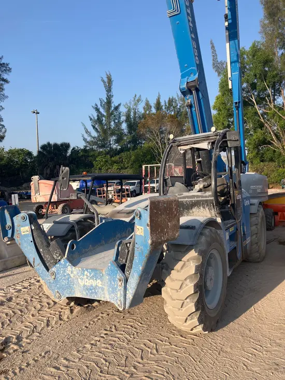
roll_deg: +1.5
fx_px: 307
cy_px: 190
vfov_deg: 63.4
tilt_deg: -2.5
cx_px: 142
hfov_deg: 49.8
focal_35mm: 28
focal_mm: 3.99
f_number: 1.8
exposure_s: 1/1215
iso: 32
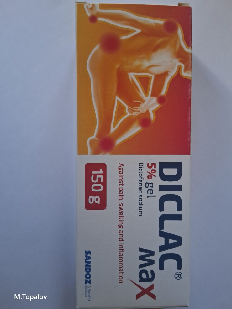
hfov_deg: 51.4
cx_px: 119
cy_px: 154
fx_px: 241
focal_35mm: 27
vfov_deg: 65.3
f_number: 1.8
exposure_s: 1/120
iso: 250
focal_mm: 3.98
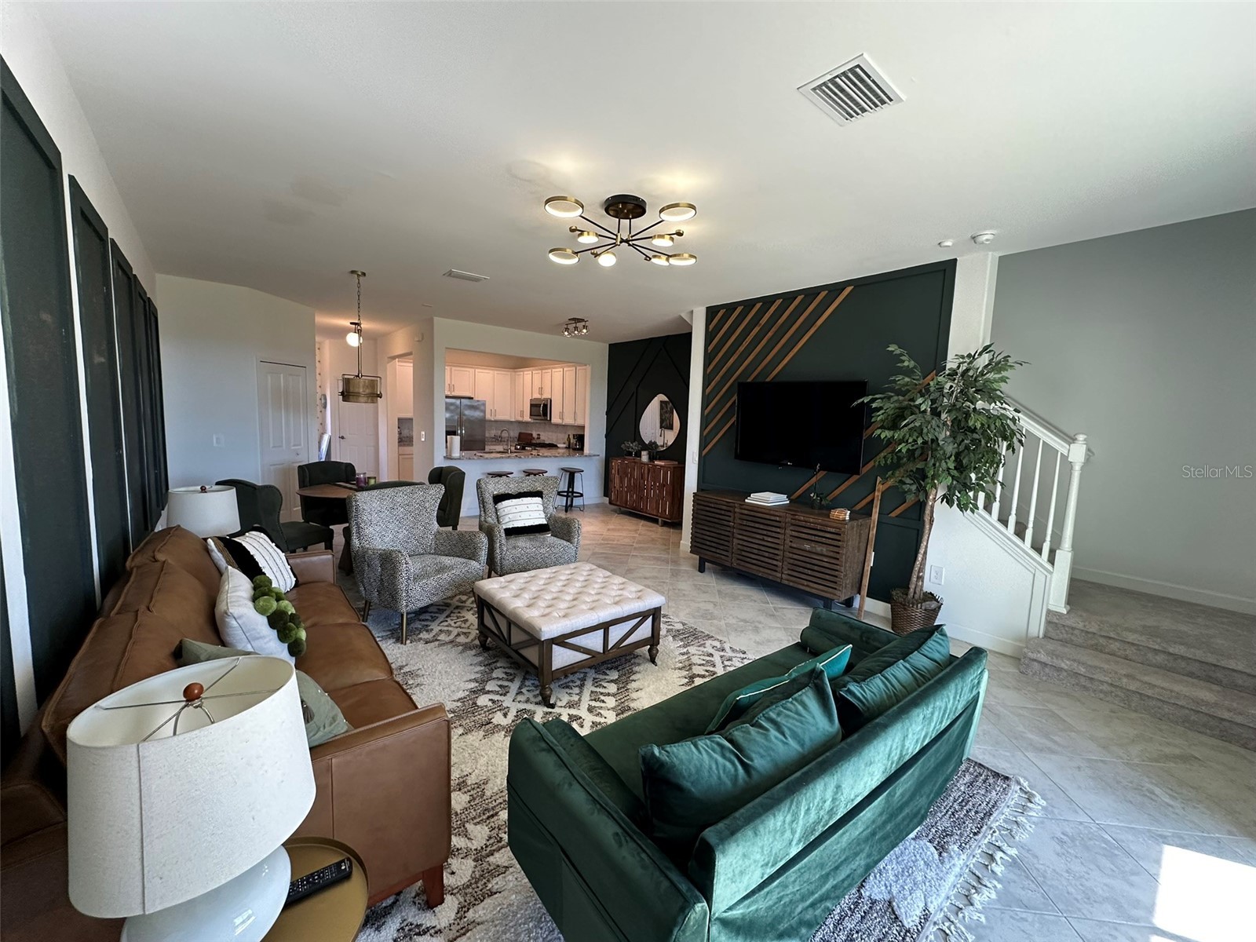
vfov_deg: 85.7
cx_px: 628
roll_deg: -2.5
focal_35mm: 14
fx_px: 508
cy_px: 471
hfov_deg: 102.1
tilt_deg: -5.3
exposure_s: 1/120
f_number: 2.2
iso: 250
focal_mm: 2.22
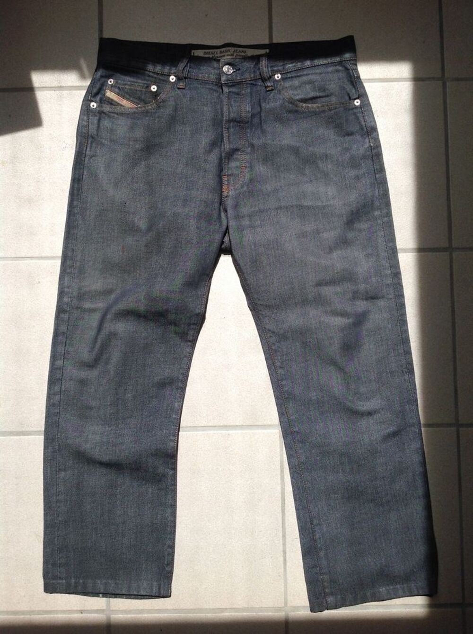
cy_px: 317
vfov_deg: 52.7
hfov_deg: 40.6
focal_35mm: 35
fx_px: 639
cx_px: 236
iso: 50
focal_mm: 4.28
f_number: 2.4
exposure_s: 1/258
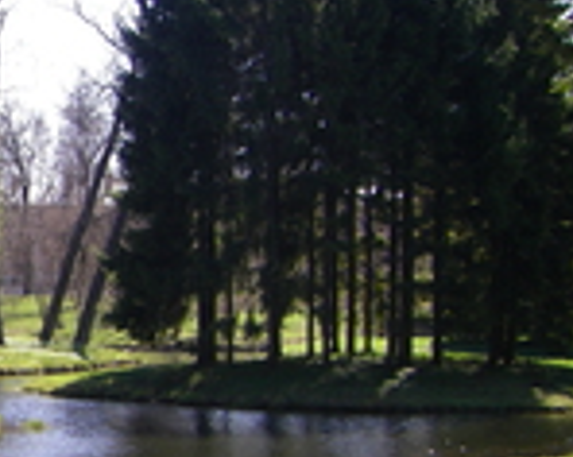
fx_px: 1914
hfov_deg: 15.7
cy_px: 294
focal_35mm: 113
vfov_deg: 13.6
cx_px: -279
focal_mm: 6.3
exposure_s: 1/200
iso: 64
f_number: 3.5
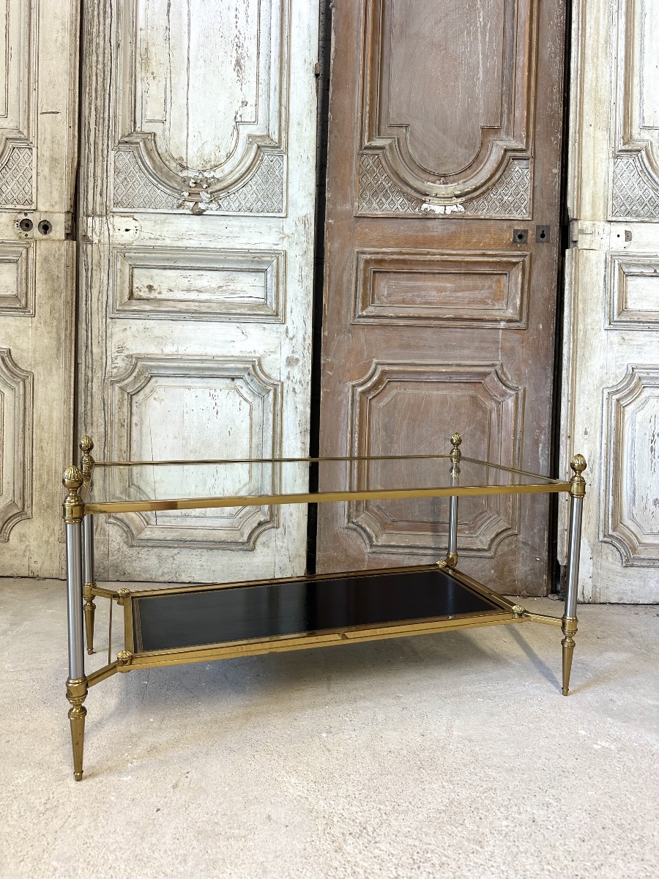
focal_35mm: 24
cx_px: 330
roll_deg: -1.5
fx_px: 609
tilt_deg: -4.7
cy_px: 440
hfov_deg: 56.8
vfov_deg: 71.6
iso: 125
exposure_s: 1/50
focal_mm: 6.86
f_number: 1.78
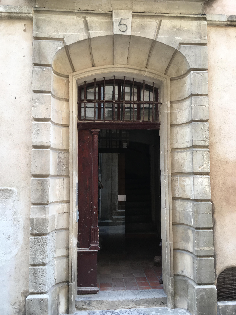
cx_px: 118
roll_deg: +0.3
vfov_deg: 61.7
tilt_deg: +4.9
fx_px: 264
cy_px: 158
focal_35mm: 29
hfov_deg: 48.2
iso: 32
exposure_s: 1/50
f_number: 2.2
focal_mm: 4.15
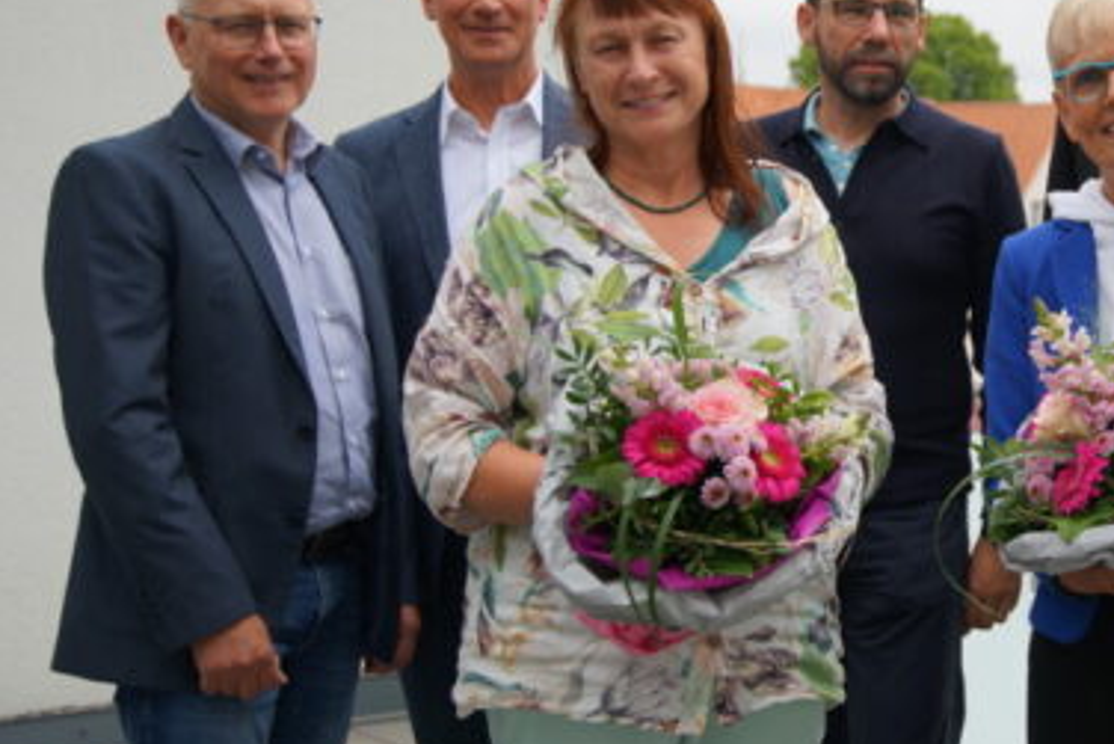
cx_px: 978
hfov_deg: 26.5
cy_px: 311
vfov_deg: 18.4
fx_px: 2291
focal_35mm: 74
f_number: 4.5
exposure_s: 1/400
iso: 100
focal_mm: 40
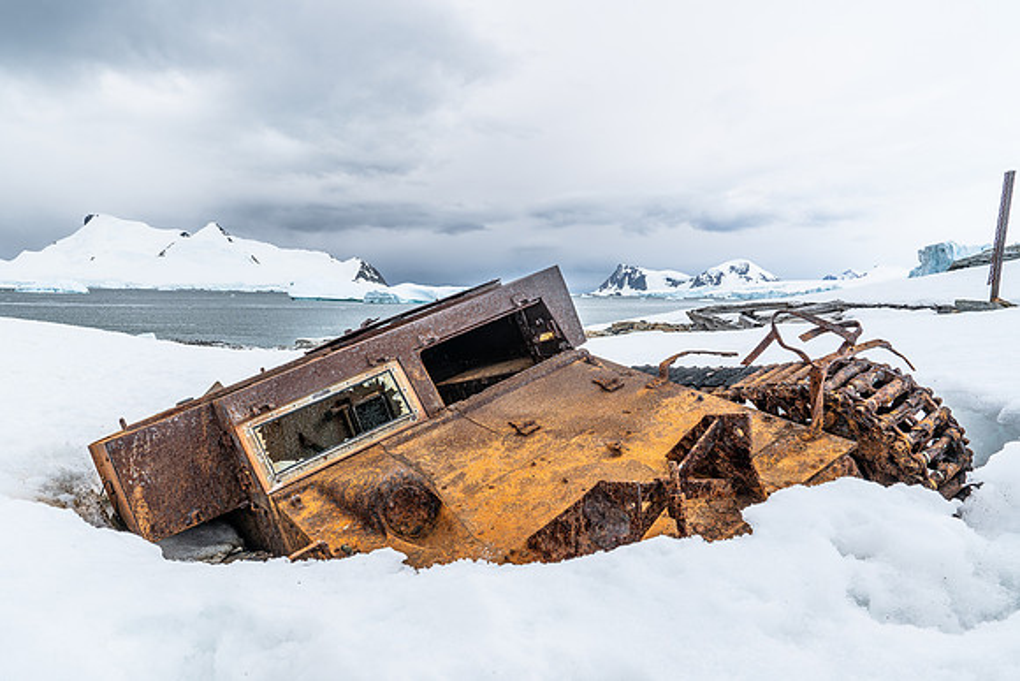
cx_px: 446
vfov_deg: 47.9
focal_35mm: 27
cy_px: 332
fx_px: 766
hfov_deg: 67.1
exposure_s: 1/200
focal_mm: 24
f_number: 8
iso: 100
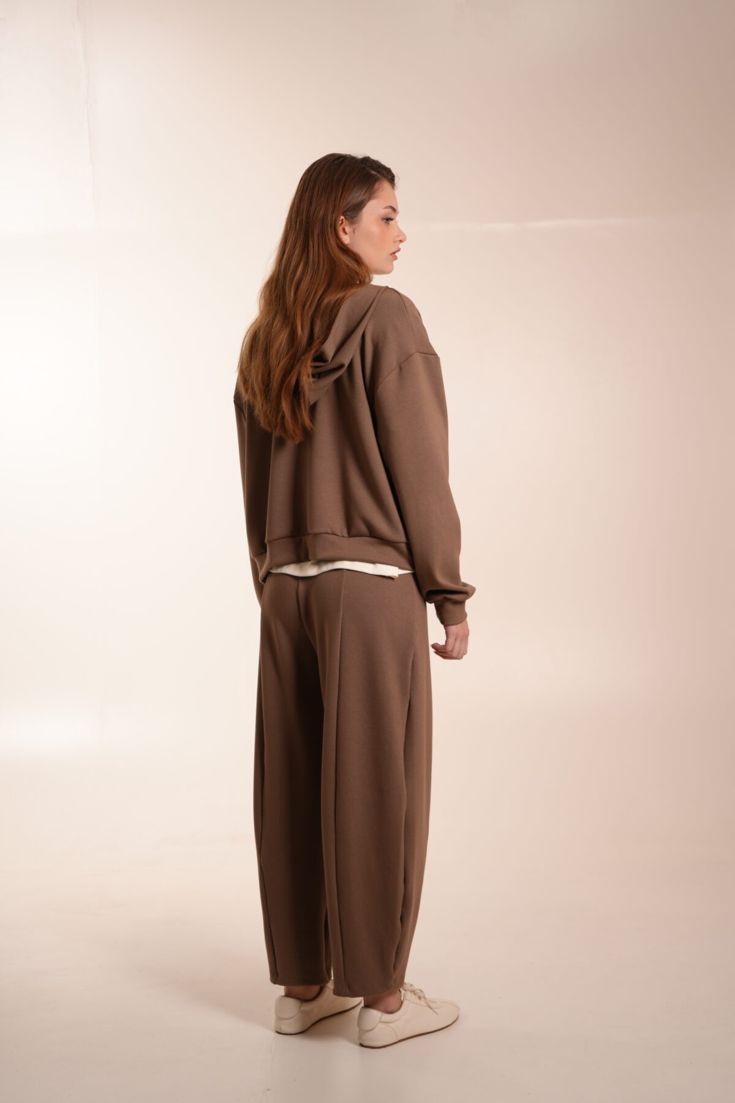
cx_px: 368
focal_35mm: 50
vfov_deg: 39.6
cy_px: 552
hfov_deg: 27.0
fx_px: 1531
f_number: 2.8
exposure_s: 1/125
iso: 400
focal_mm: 50
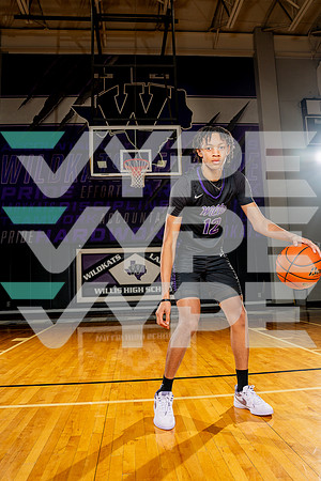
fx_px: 374
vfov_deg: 65.5
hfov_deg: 46.4
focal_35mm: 28
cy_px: 240
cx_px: 160
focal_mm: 28
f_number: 5.6
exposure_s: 1/250
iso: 320
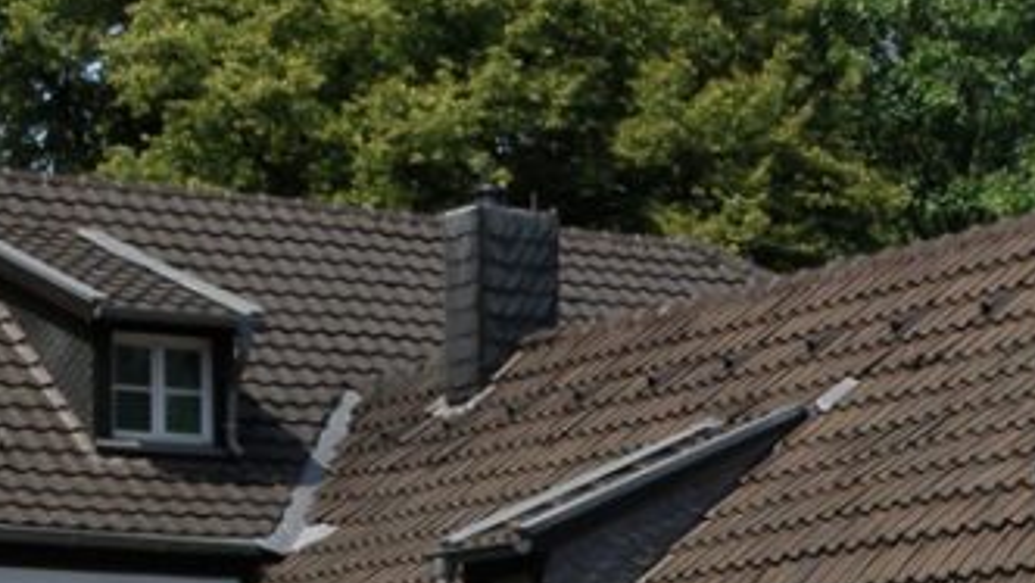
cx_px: 870
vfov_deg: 7.5
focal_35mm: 158
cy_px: 932
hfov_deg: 13.5
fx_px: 4338
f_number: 5.6
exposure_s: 1/400
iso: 64
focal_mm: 8.46
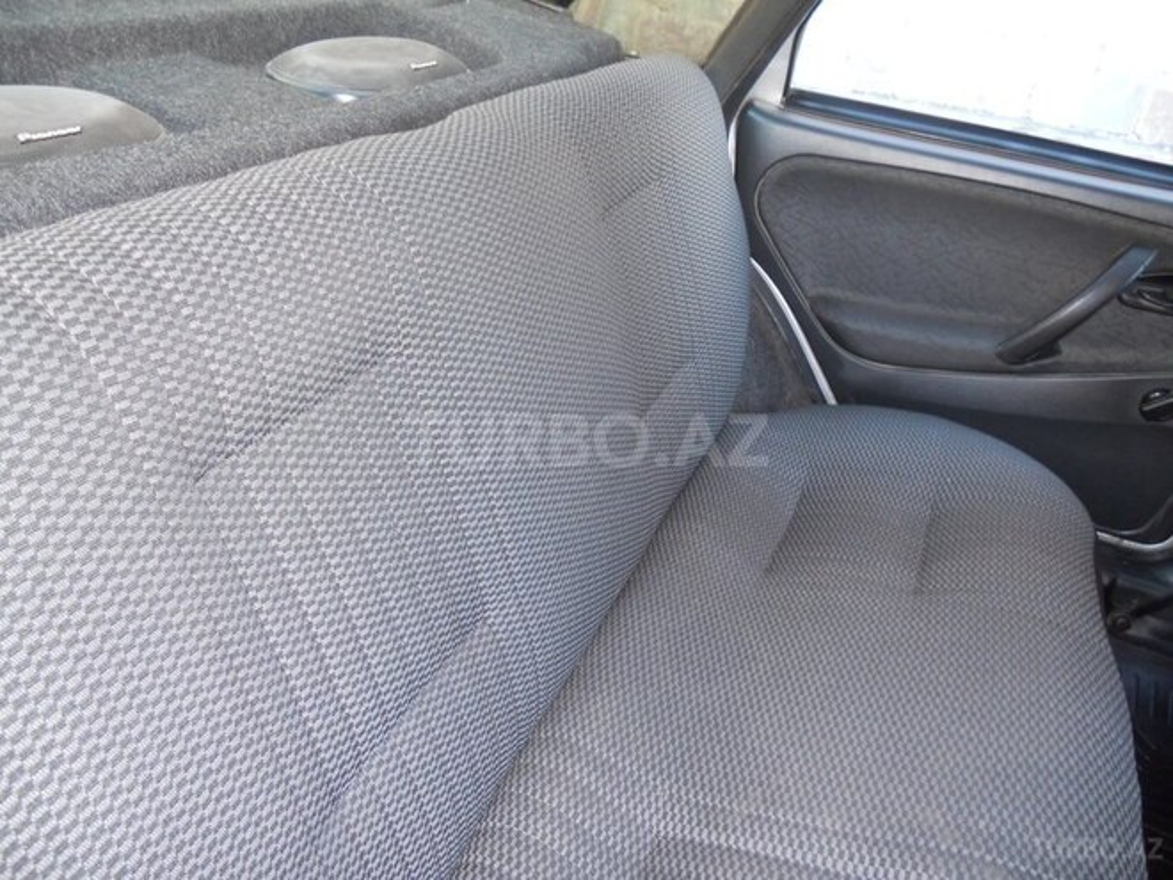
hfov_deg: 65.3
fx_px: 915
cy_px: 440
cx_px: 586
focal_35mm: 27
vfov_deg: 51.4
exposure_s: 1/25
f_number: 3.2
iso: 200
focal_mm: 4.9
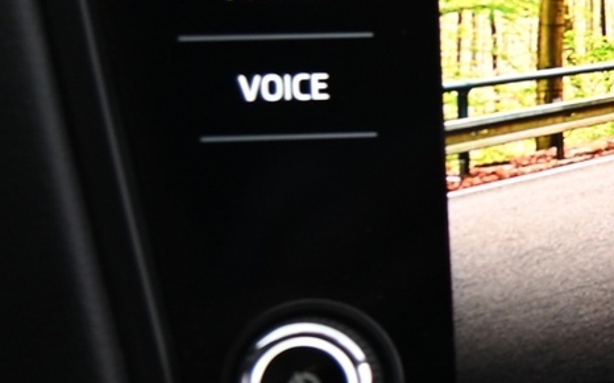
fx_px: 2376
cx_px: 949
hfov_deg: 13.7
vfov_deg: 9.2
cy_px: 275
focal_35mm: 142
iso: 2000
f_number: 4
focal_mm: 40
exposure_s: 1/20
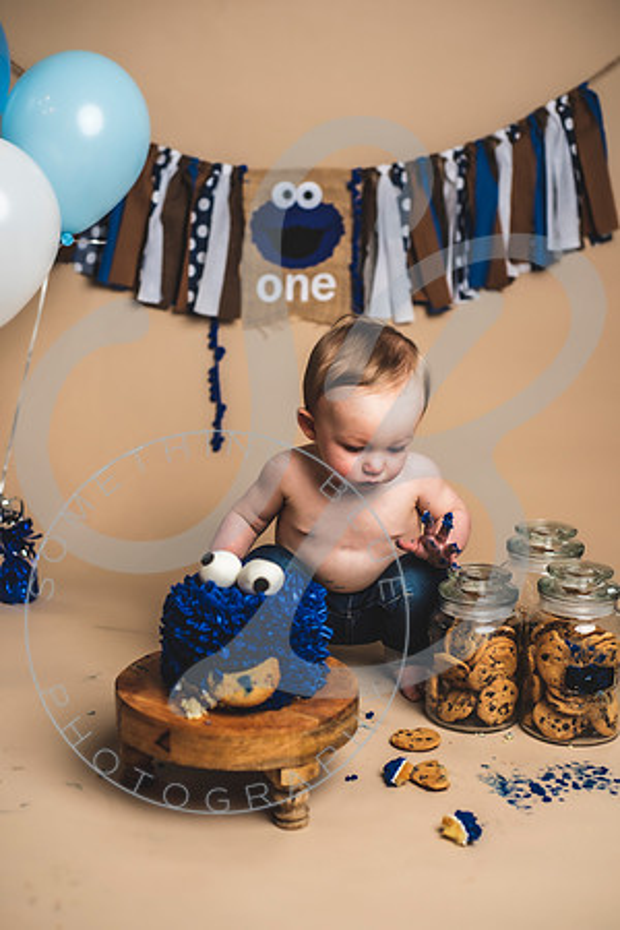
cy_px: 465
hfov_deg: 27.0
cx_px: 310
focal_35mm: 50
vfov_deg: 39.6
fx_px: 1292
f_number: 2.8
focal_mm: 50
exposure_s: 1/125
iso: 200
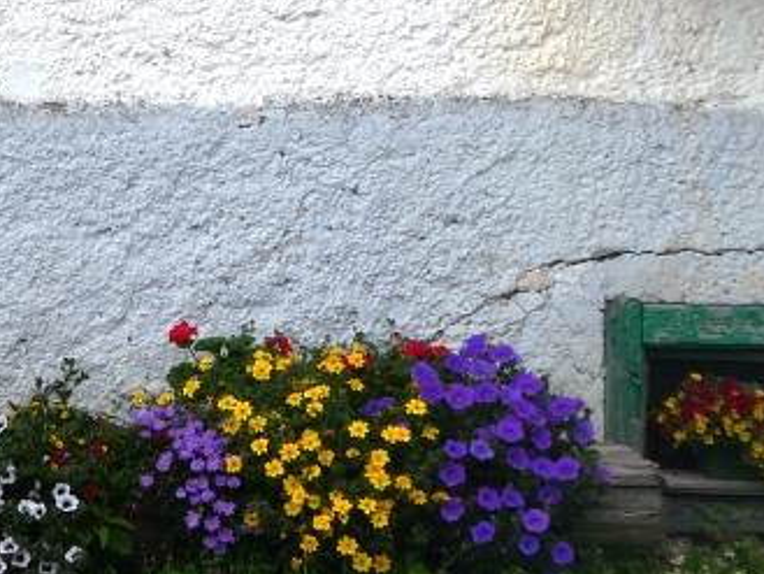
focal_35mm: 137
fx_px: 3025
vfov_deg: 10.7
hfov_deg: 14.2
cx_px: 67
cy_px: -53
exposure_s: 1/320
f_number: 3.9
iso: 80
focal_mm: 7.8
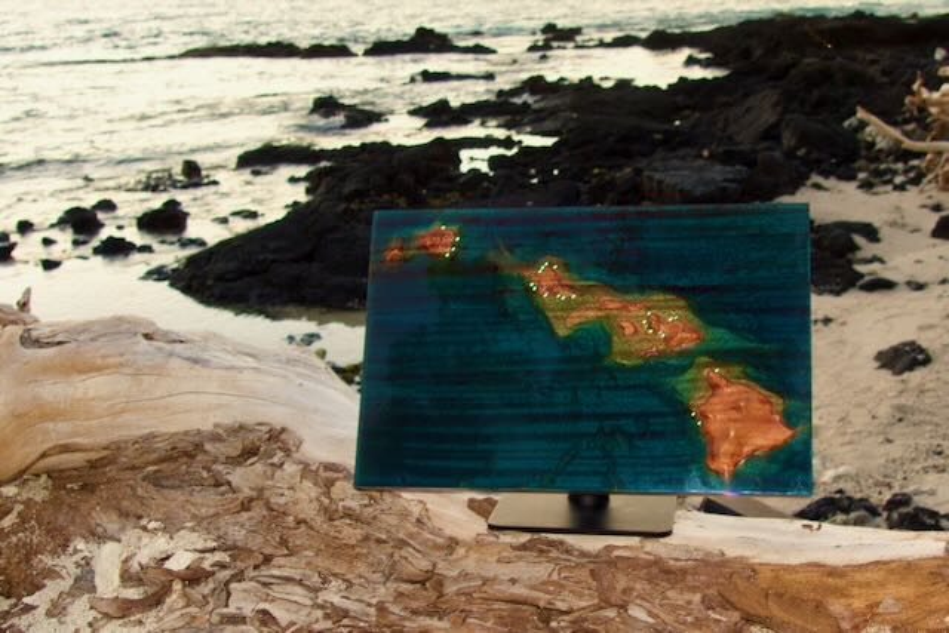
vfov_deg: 53.2
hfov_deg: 73.7
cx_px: 474
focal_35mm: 24
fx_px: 633
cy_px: 316
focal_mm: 8.8
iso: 125
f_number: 2.8
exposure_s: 1/60
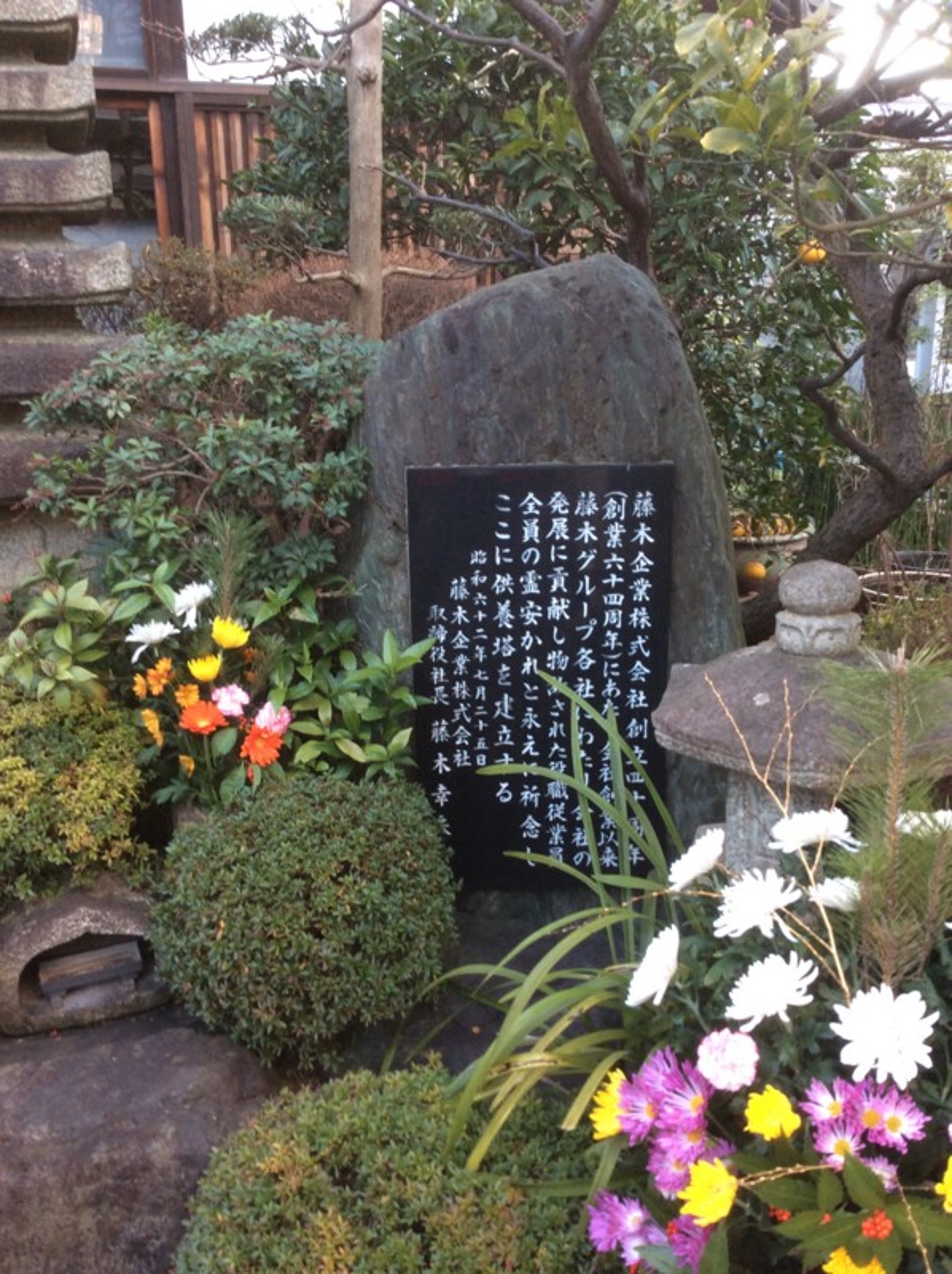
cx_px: 476
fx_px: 1176
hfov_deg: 44.1
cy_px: 637
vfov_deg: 56.9
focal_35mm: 32
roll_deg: +0.5
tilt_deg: -14.6
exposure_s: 1/24
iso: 64
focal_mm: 3.3
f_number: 2.4
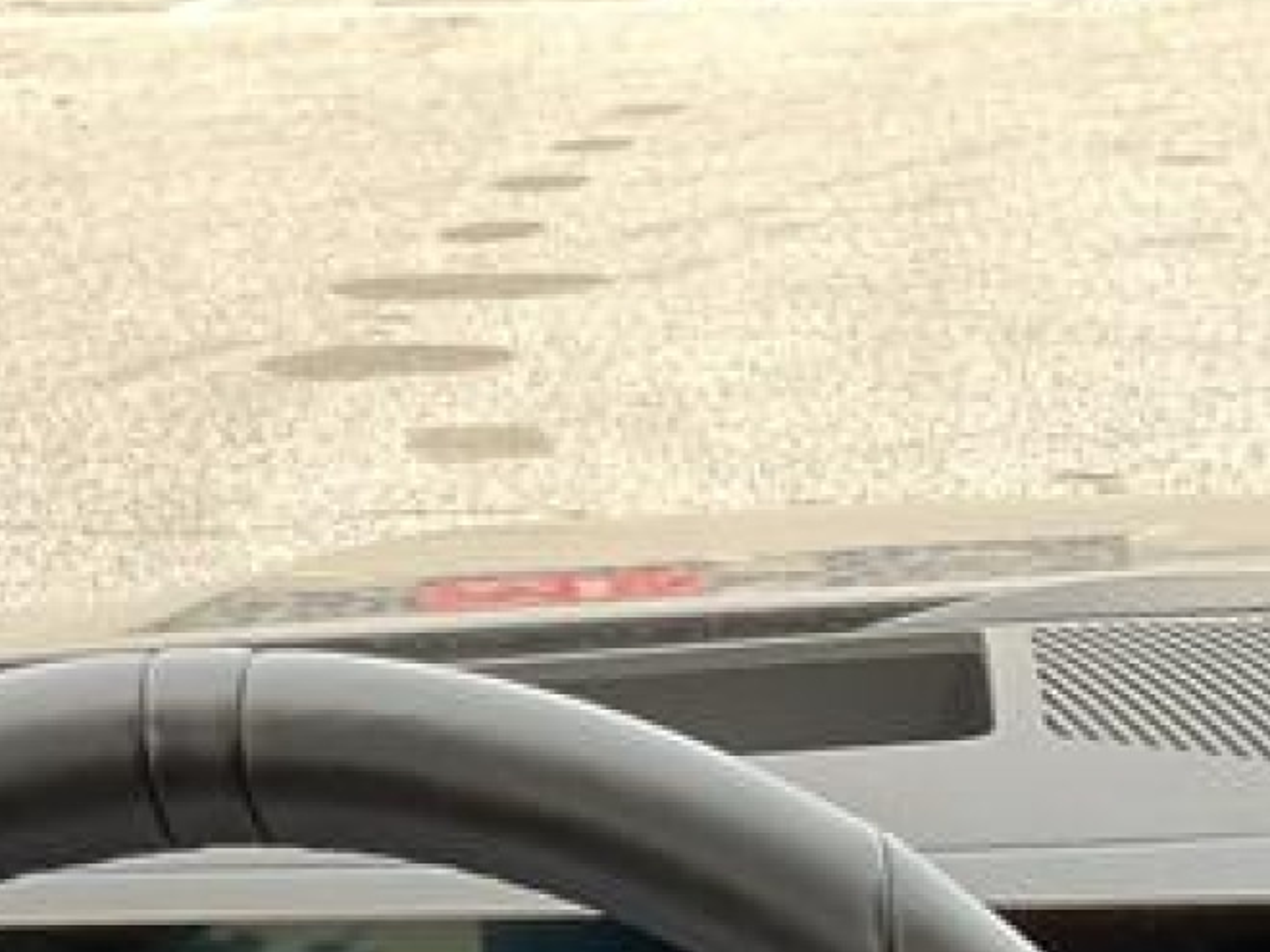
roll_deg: +0.9
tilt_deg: -28.2
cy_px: 1941
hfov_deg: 16.2
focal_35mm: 120
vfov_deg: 11.1
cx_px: 1196
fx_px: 4403
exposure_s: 1/120
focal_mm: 3
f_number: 1.8
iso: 32
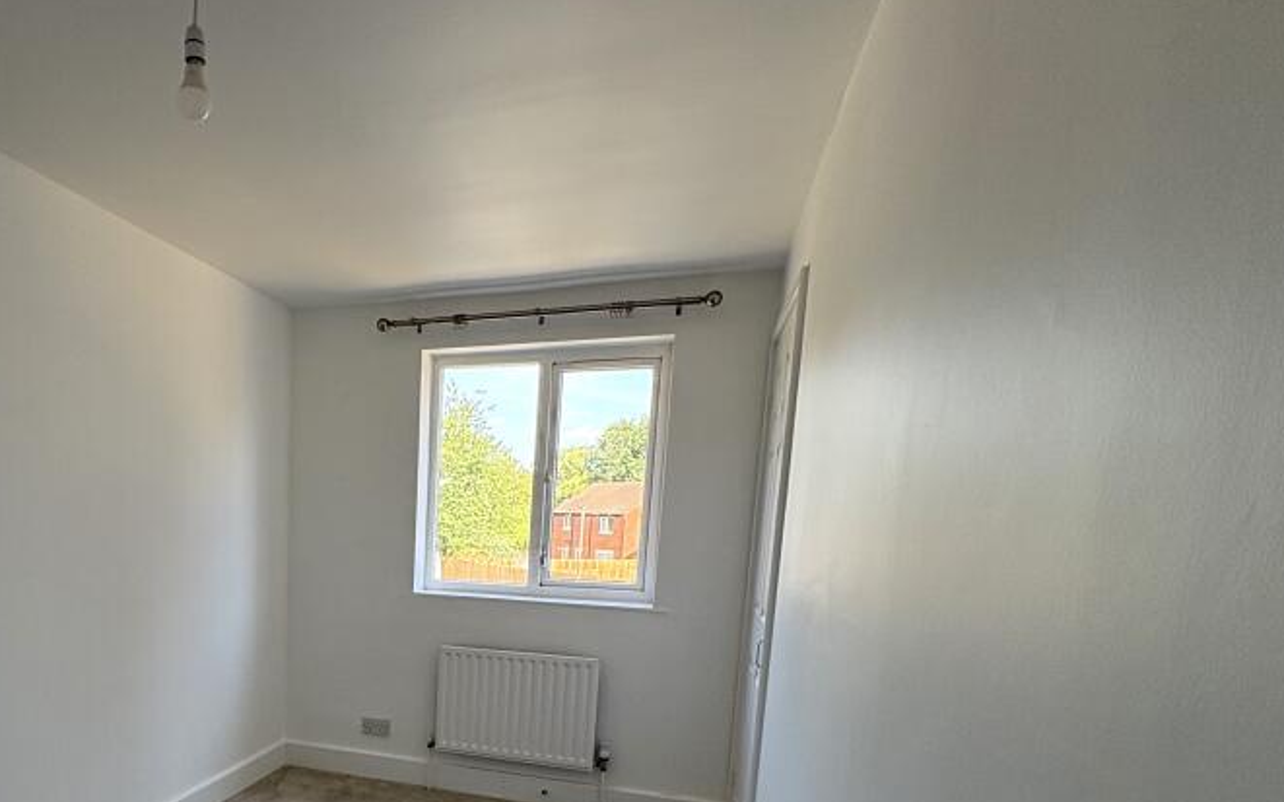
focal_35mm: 23
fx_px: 805
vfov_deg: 50.2
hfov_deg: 72.7
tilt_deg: -7.4
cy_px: 629
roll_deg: -1.5
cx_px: 350
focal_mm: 2.22
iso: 64
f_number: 2.2
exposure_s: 1/133
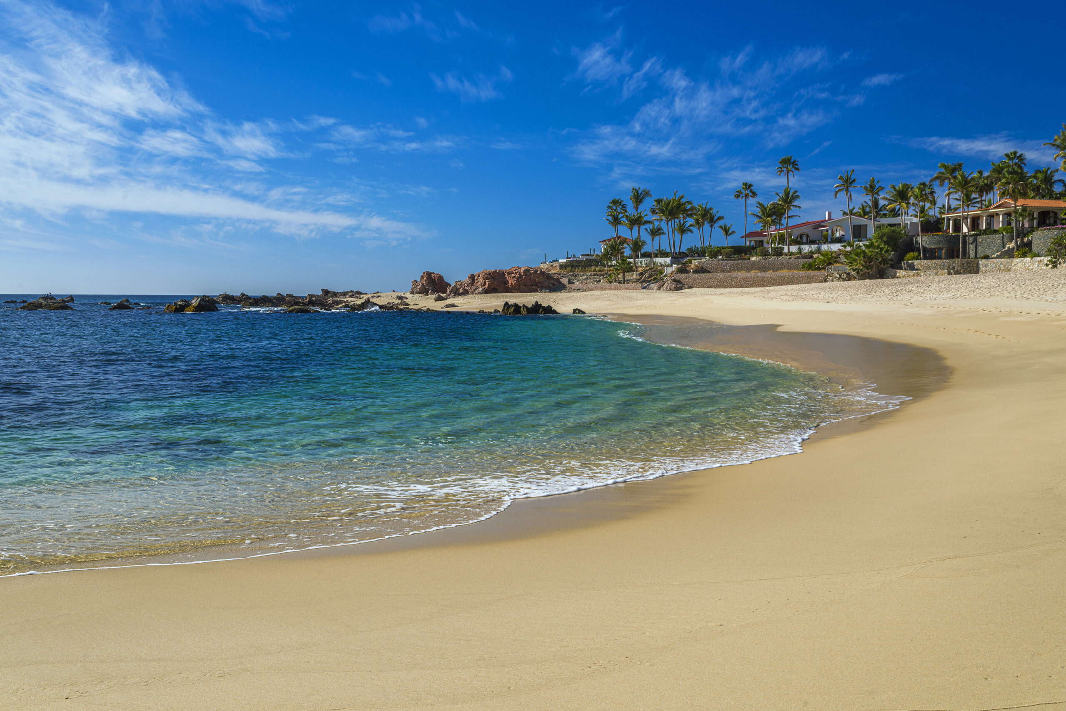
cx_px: 533
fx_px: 1036
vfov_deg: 37.9
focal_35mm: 35
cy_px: 356
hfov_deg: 54.4
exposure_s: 1/125
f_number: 13
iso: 200
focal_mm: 35
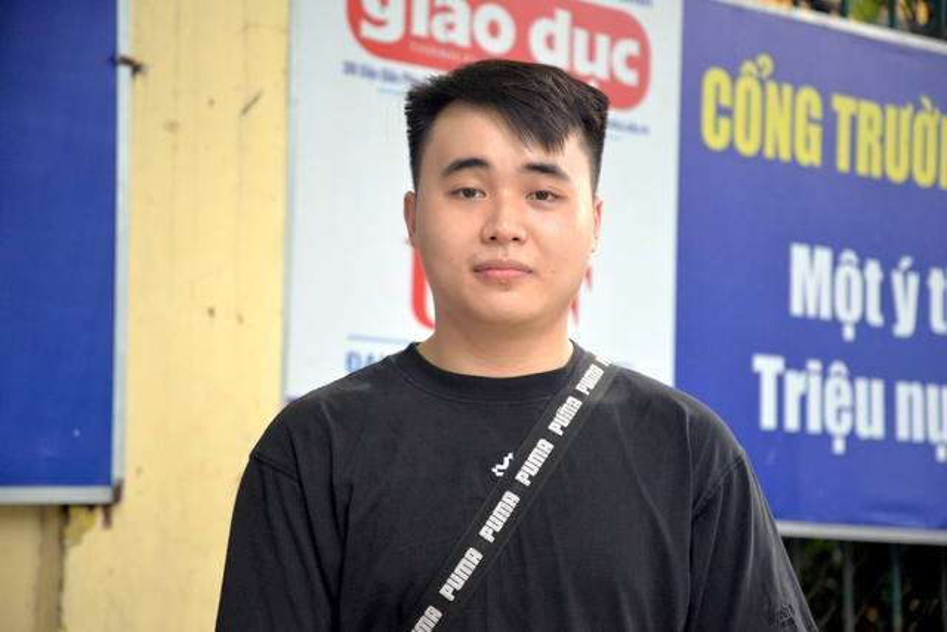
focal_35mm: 80
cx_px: 474
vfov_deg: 17.1
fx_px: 2105
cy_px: 316
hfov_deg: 25.4
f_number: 5
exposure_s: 1/400
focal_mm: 80
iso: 2500
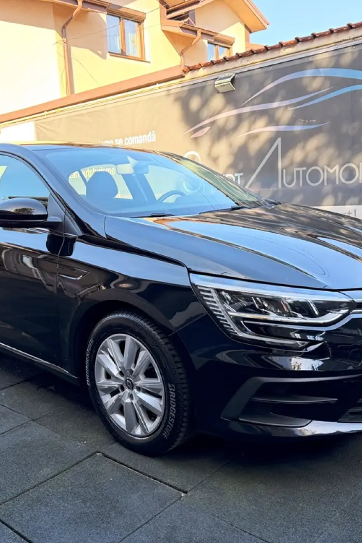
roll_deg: +2.8
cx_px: 183
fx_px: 513
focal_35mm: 34
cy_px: 272
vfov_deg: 55.8
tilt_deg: -9.5
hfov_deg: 38.9
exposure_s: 1/214
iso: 125
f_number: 1.78
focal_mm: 6.76
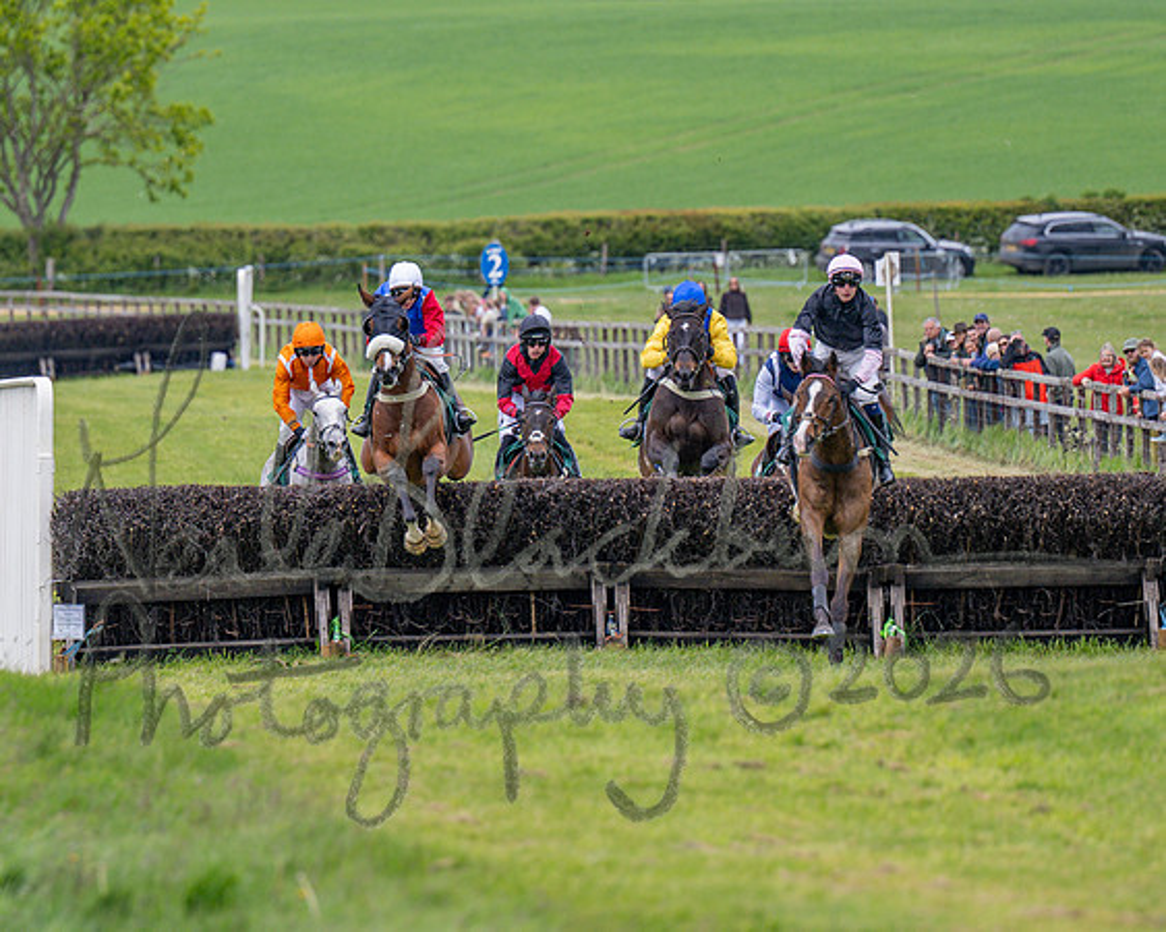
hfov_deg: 4.4
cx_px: 515
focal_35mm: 440
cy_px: 513
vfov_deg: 3.5
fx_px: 15190
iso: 200
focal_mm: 180
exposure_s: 1/1600
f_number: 2.8
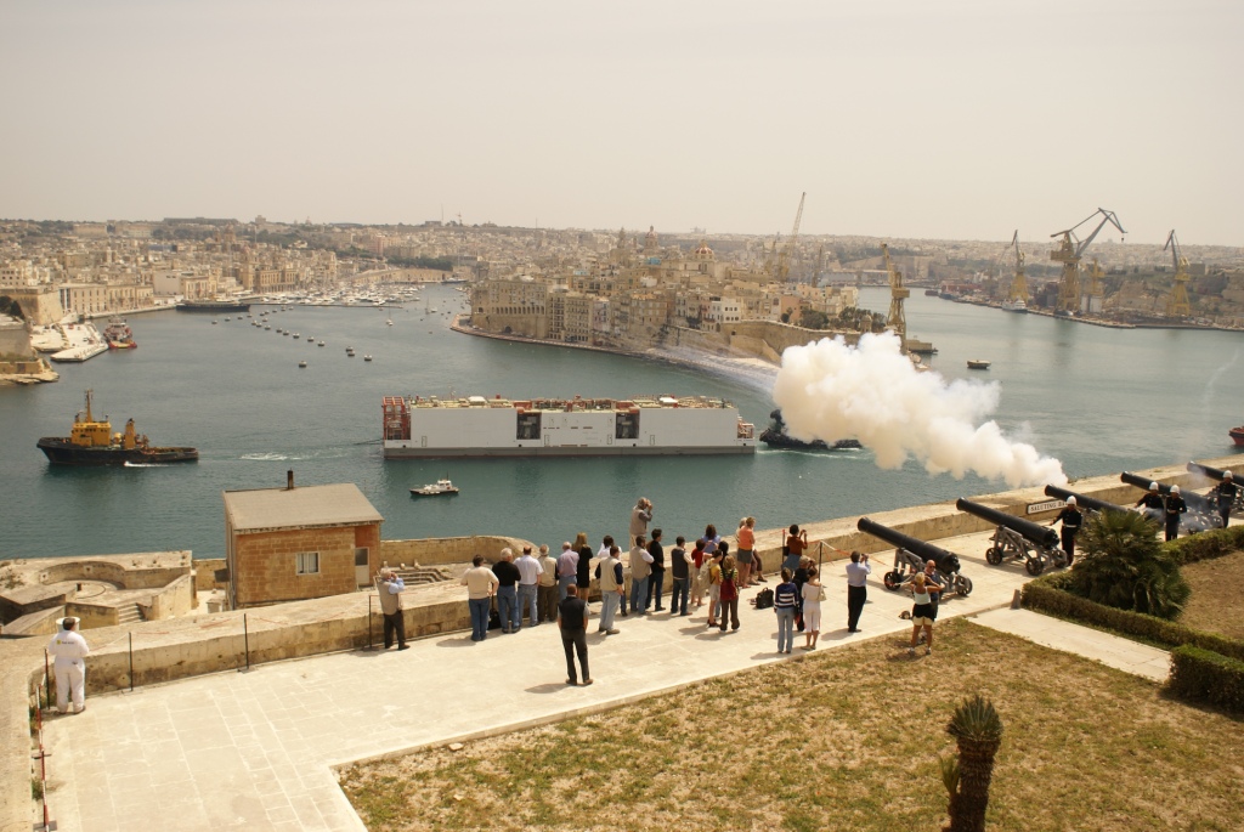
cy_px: 416
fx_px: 1141
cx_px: 622
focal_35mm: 33
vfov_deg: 40.1
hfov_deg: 57.2
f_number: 4
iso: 100
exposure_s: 1/1250
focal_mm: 22
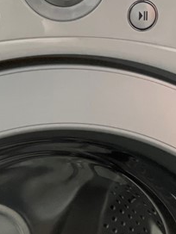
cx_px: 12
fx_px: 1966
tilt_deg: -16.4
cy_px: 238
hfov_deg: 5.1
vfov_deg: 6.8
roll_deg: -2.4
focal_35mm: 290
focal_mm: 9
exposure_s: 1/15
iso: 640
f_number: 2.8
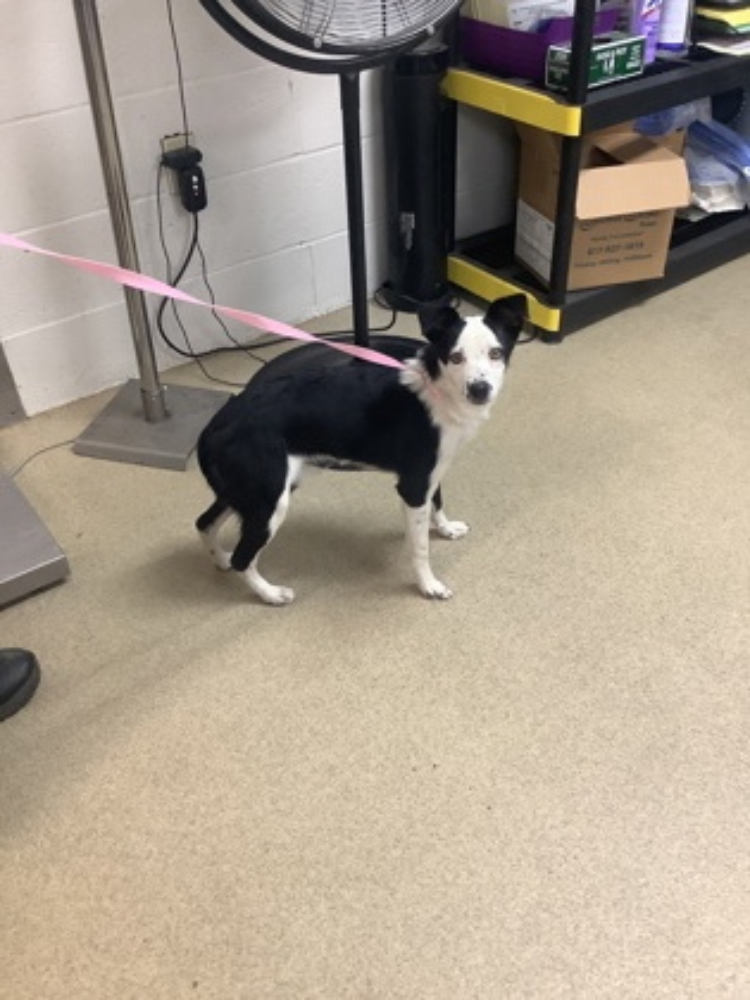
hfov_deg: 45.4
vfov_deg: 58.4
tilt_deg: -39.7
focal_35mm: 31
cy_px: 500
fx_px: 896
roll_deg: +3.5
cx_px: 375
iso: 200
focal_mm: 3.3
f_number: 2.4
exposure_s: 1/60
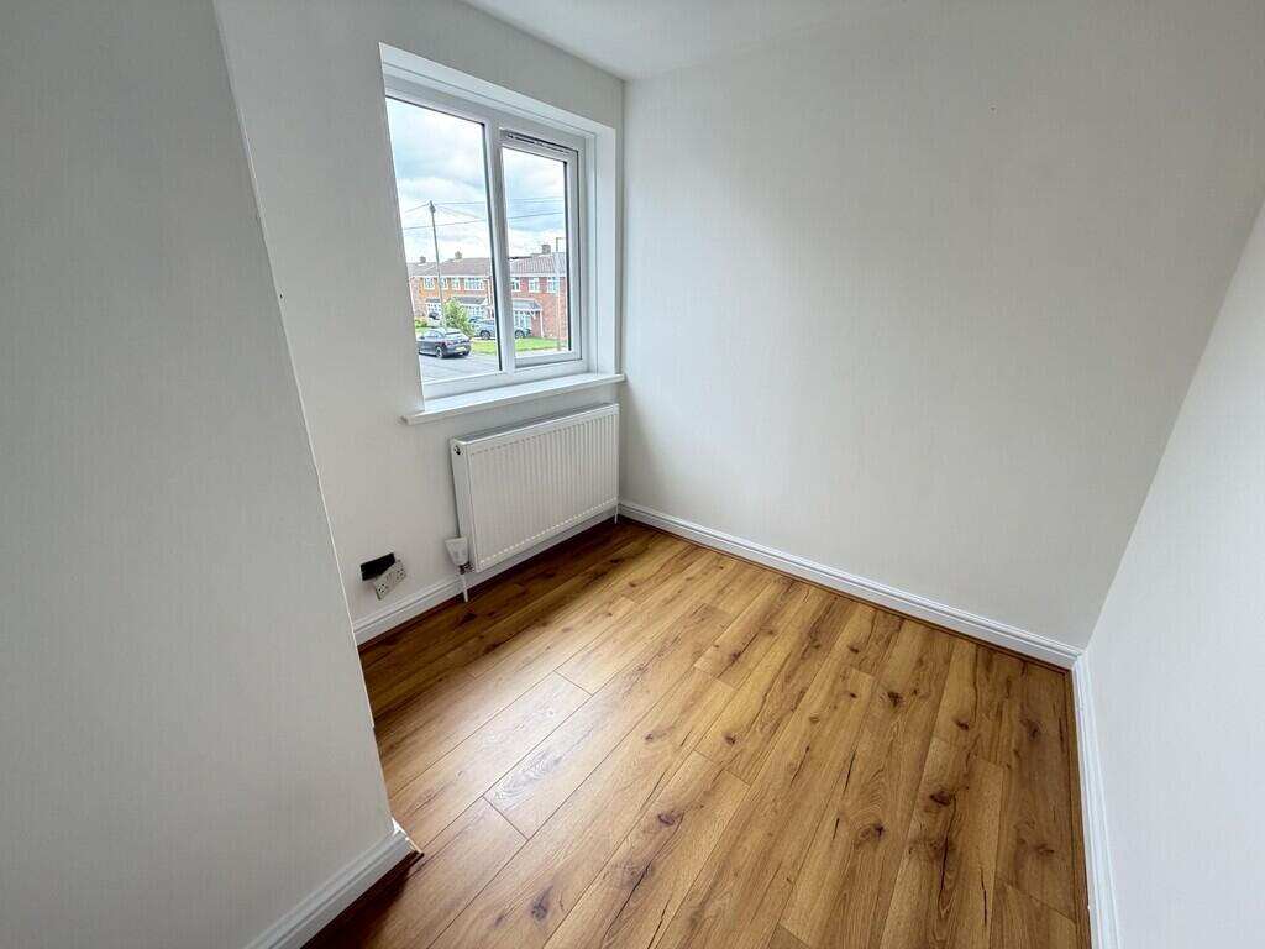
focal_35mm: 14
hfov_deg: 102.1
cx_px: 632
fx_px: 512
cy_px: 474
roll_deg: -0.8
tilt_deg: -21.3
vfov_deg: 85.7
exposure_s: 1/121
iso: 250
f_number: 2.2
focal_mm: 2.22
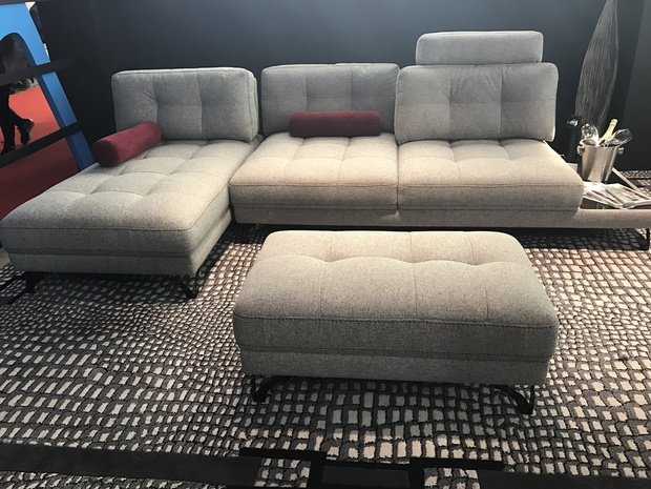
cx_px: 326
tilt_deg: -25.8
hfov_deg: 63.4
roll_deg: +1.7
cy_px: 244
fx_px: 527
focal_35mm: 28
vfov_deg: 49.7
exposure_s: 1/17
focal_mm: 3.99
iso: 40
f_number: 1.8
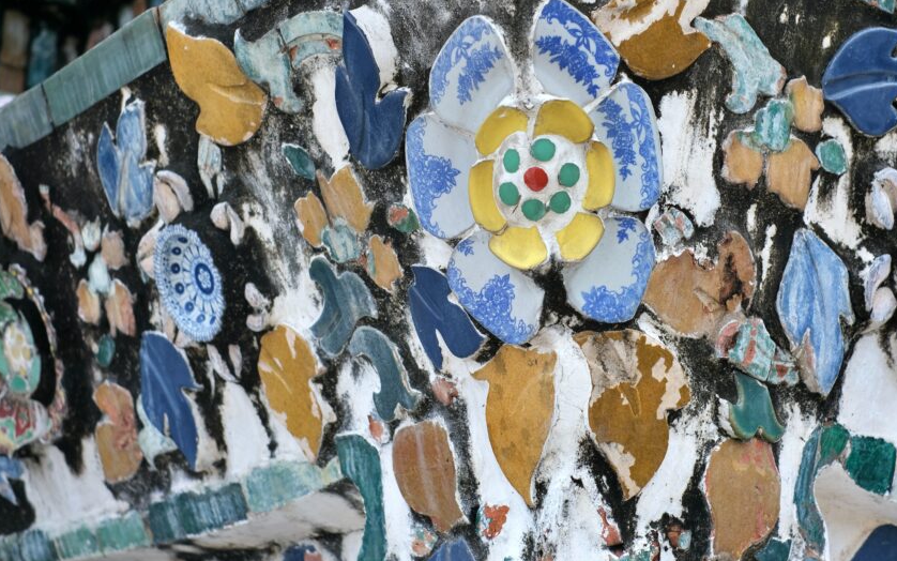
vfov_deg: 19.7
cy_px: 209
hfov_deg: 31.0
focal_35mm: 66
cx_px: 544
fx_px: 1614
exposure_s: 1/450
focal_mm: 35
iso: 160
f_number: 3.6
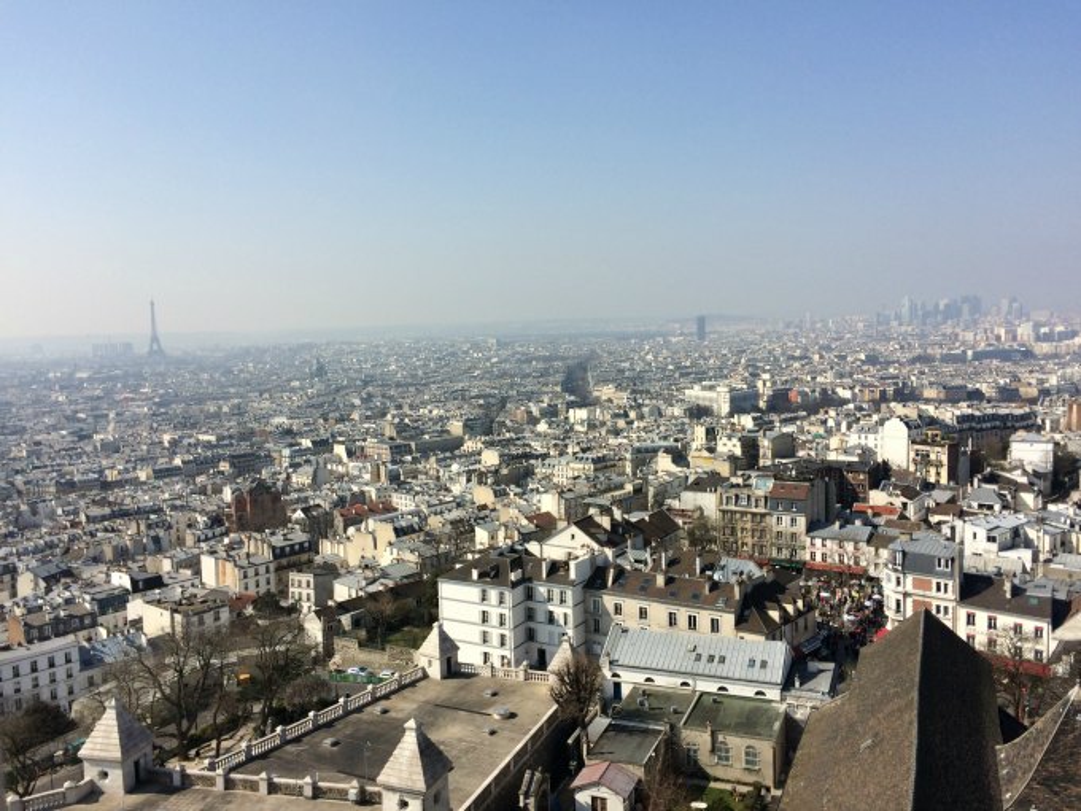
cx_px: 540
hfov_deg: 61.7
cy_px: 406
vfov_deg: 48.2
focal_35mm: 29
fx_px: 906
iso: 32
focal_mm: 4.15
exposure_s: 1/2740
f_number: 2.2
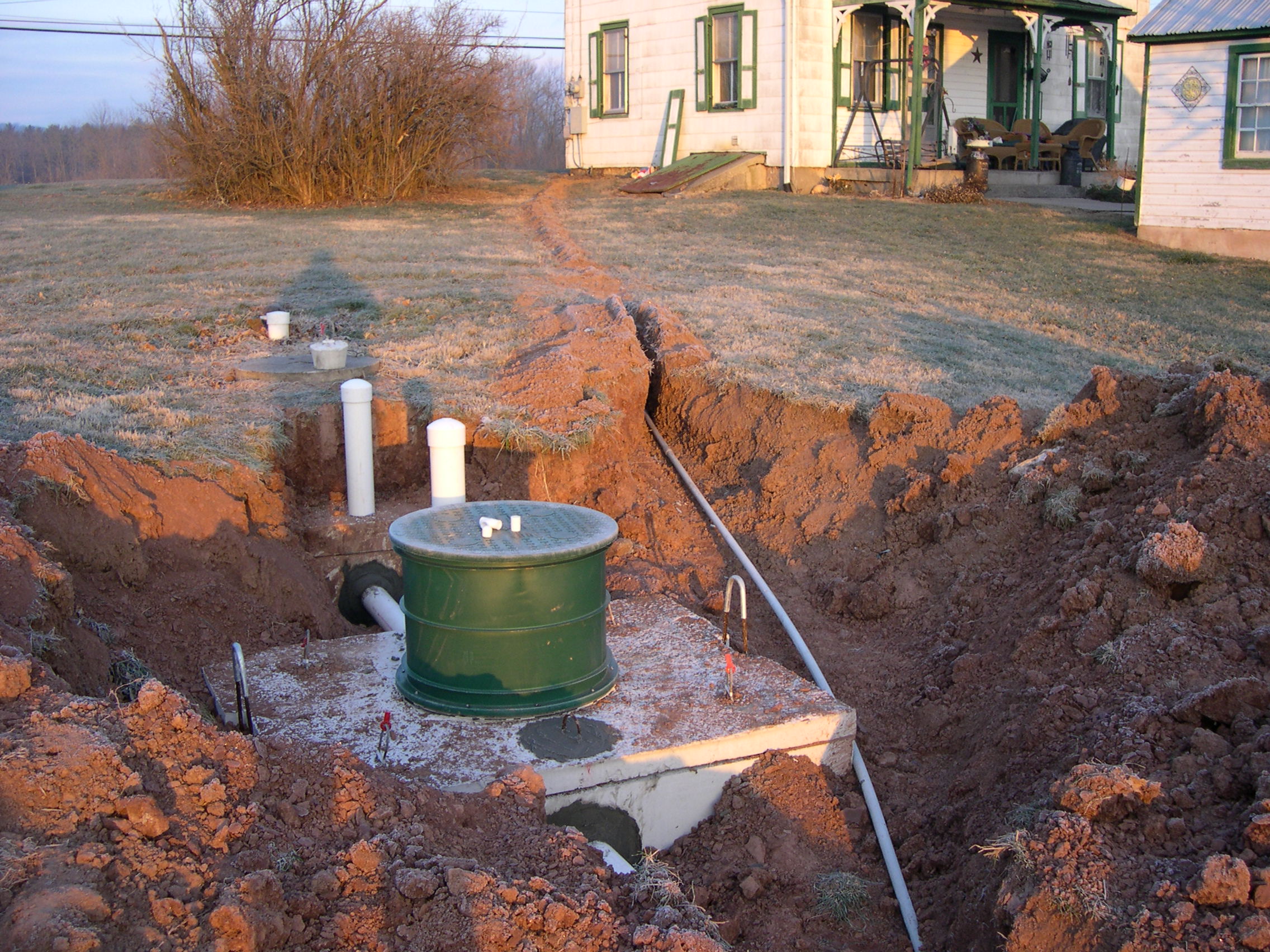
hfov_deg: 49.0
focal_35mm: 38
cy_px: 476
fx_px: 1394
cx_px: 635
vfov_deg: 37.7
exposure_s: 1/144
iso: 100
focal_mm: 8
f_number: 2.8
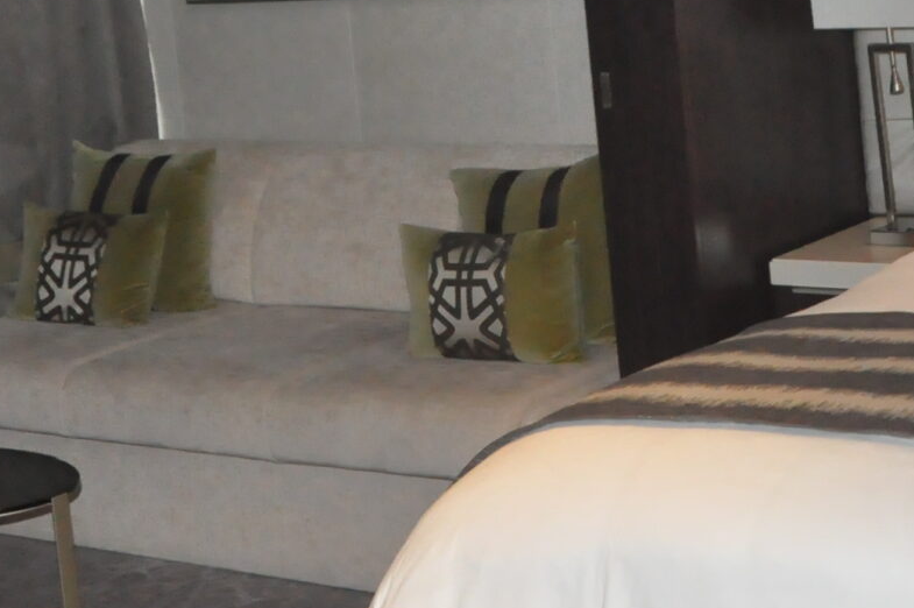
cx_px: 587
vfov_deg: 15.1
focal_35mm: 88
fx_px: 2232
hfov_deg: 23.1
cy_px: -62
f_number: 5.6
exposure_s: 1/60
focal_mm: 18
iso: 2500
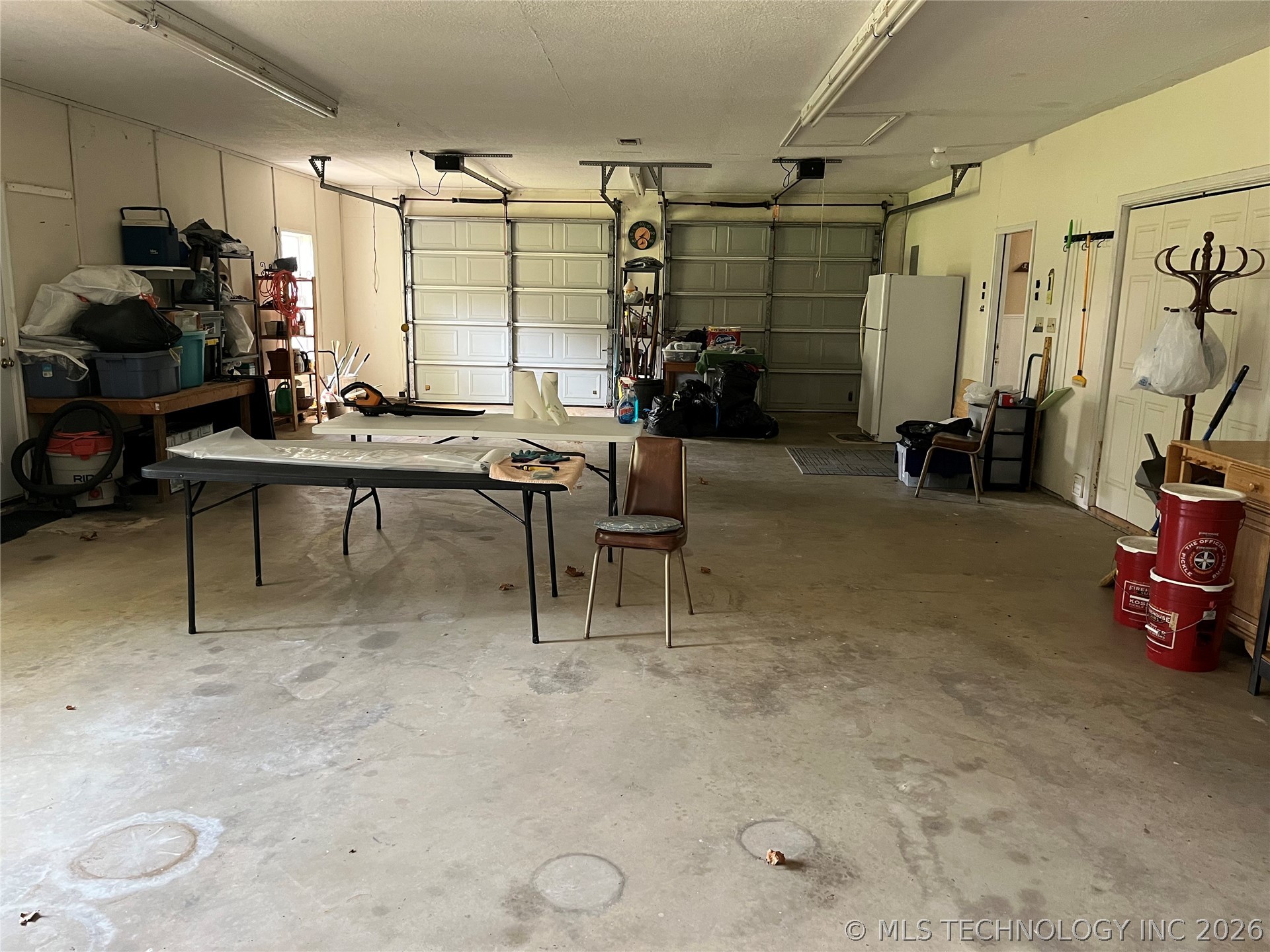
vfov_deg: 53.1
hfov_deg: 67.3
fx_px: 954
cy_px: 476
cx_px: 635
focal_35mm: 26
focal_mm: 5.1
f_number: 1.6
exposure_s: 1/60
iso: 250
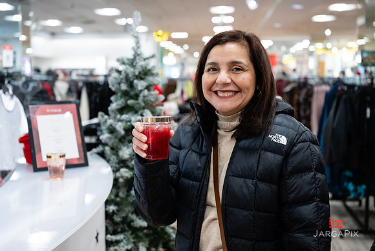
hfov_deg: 43.8
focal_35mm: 45
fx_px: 466
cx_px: 178
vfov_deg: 30.0
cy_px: 119
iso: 1000
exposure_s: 1/125
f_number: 3.2
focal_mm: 42
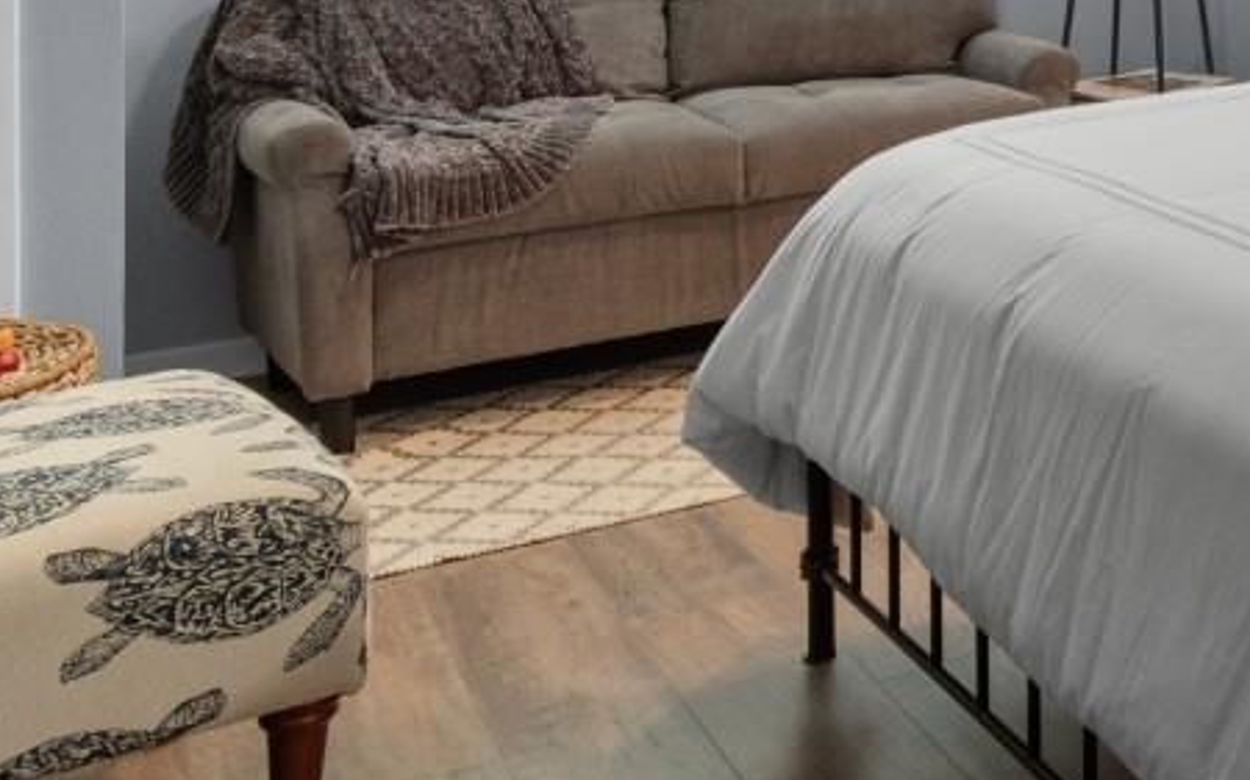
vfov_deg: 21.3
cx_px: 1842
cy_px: -241
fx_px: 1873
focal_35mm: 55
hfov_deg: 27.0
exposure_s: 2
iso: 100
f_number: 4.5
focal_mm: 10
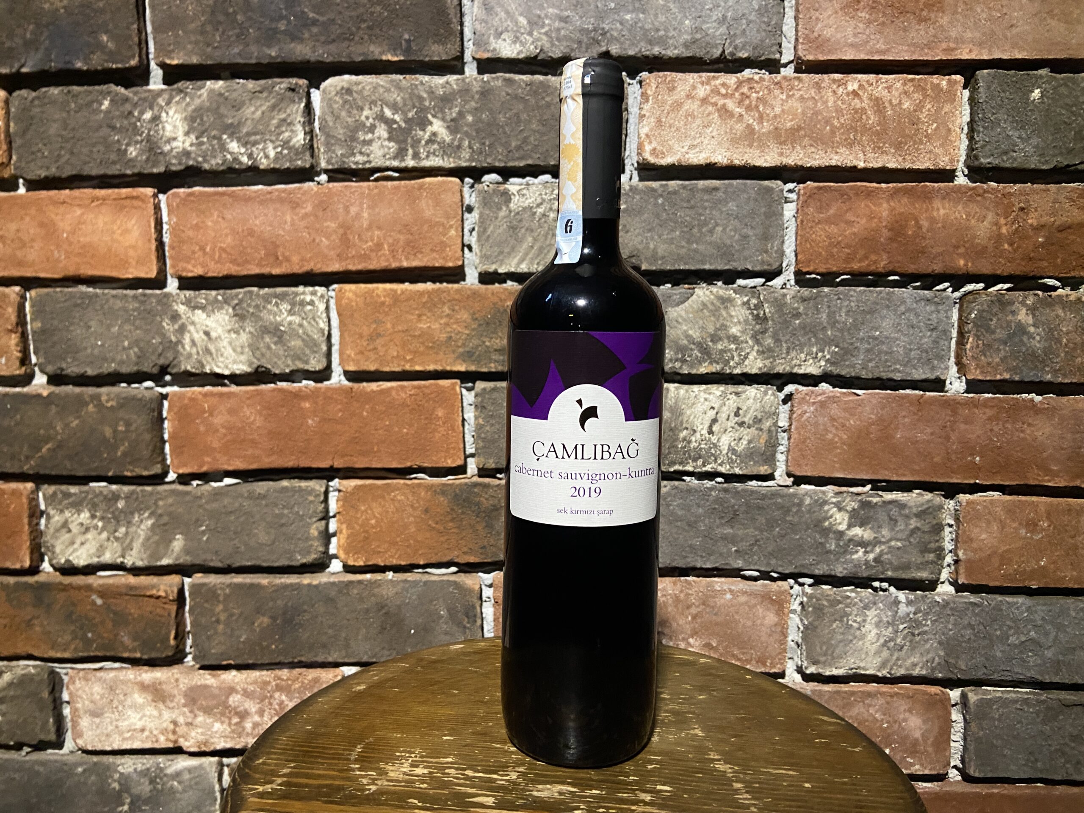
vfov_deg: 53.1
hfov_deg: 67.3
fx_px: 814
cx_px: 542
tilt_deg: -5.3
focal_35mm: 26
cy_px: 406
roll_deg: -0.4
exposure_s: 1/33
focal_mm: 4.25
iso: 500
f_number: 1.8
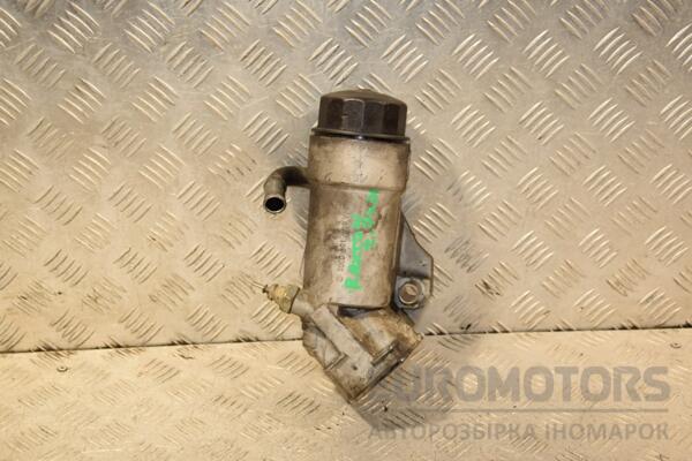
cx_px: 346
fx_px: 1297
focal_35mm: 68
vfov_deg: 20.2
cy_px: 230
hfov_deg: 29.9
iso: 800
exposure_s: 1/200
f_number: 5
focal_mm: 45
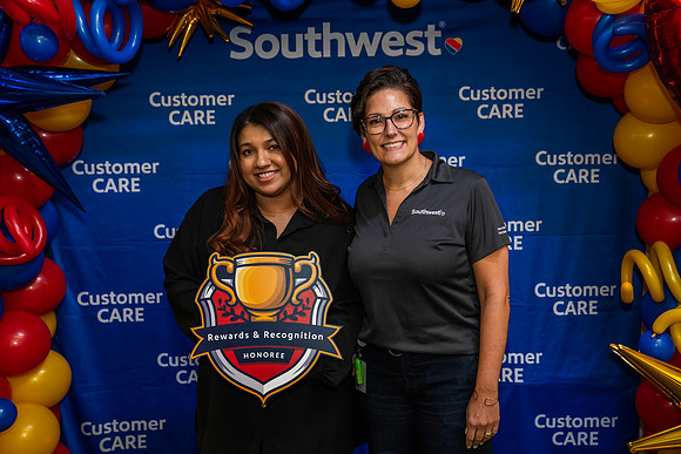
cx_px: 340
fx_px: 830
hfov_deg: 44.6
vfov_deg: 30.6
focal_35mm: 44
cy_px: 227
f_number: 4
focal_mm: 43
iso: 1250
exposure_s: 1/160
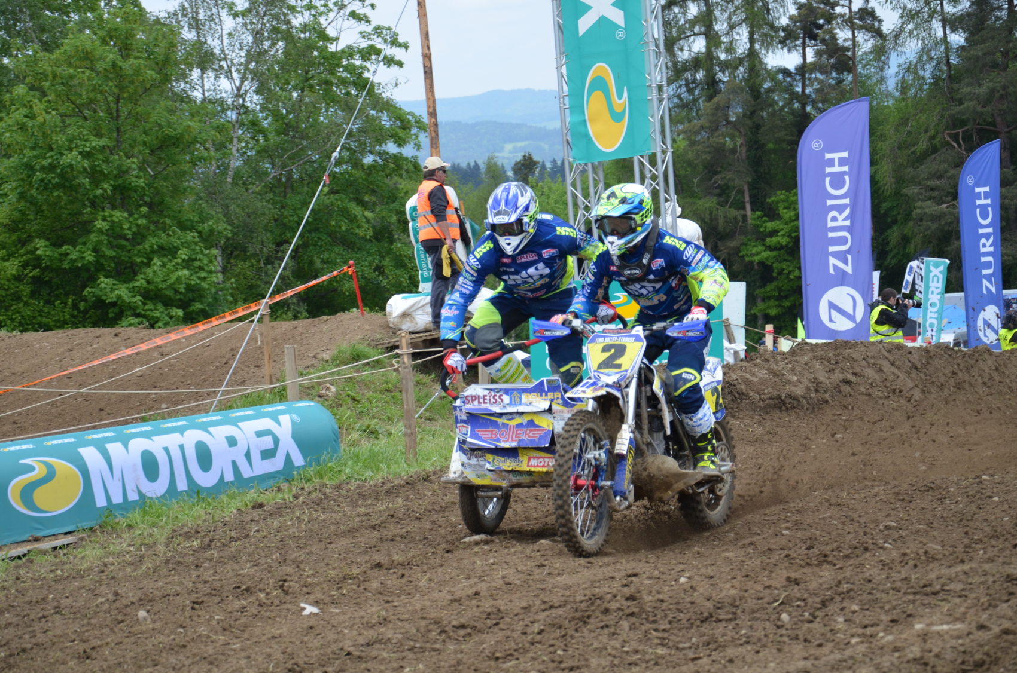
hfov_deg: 22.0
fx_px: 2622
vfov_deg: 14.6
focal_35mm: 93
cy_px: 336
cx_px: 508
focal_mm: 62
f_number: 5.3
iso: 400
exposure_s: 1/1250
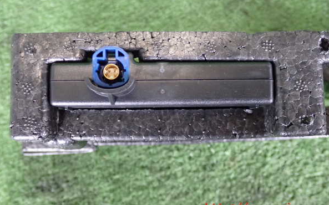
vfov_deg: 29.2
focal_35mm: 44
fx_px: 394
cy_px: 91
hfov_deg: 45.3
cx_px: 164
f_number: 2.8
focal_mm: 7.31
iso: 1250
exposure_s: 1/40
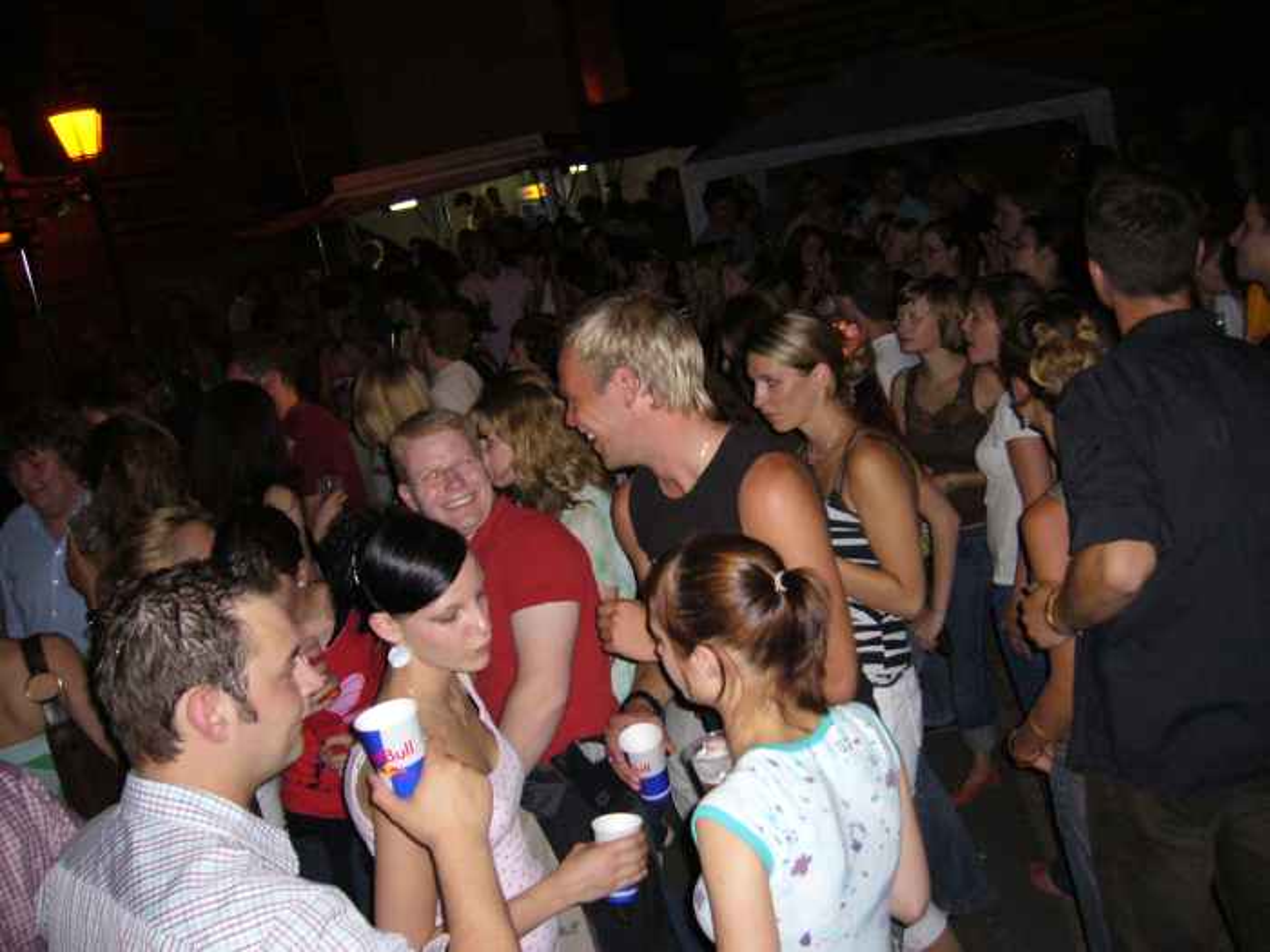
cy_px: 476
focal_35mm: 35
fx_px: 1284
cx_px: 635
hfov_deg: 52.6
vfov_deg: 40.7
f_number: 2.8
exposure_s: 1/60
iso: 250
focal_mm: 5.8
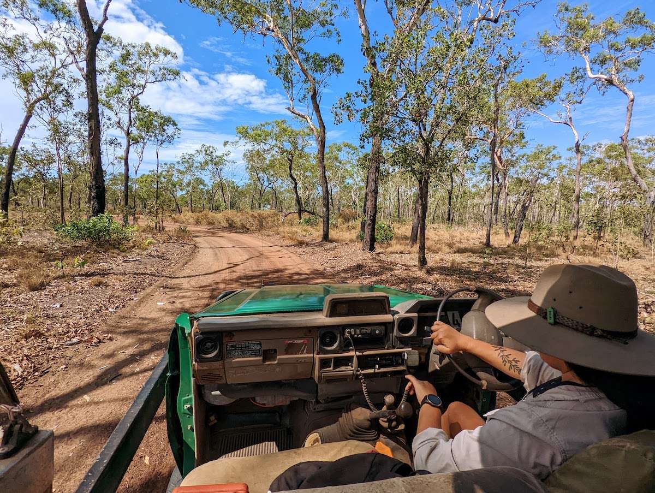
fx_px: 303
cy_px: 246
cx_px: 328
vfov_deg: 78.2
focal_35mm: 16
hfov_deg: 94.4
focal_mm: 2.35
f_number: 2.2
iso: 49
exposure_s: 1/1976
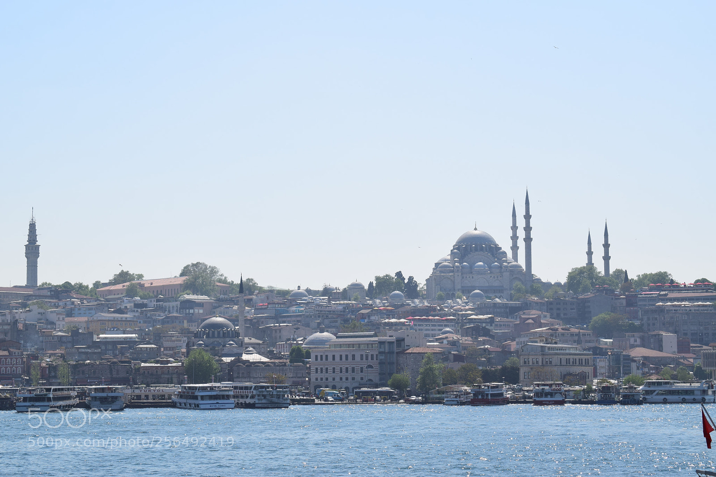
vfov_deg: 16.5
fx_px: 1640
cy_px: 238
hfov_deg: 24.6
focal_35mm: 82
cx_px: 358
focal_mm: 55
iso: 200
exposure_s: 1/500
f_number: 11
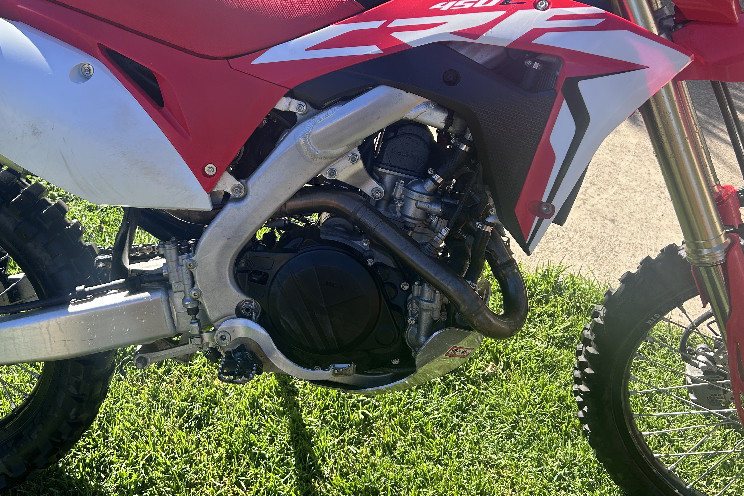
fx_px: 765
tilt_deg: -34.6
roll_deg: -4.0
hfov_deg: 51.4
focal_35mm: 37
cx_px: 287
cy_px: 173
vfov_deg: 35.7
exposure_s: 1/1089
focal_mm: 5.7
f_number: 1.5
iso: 50
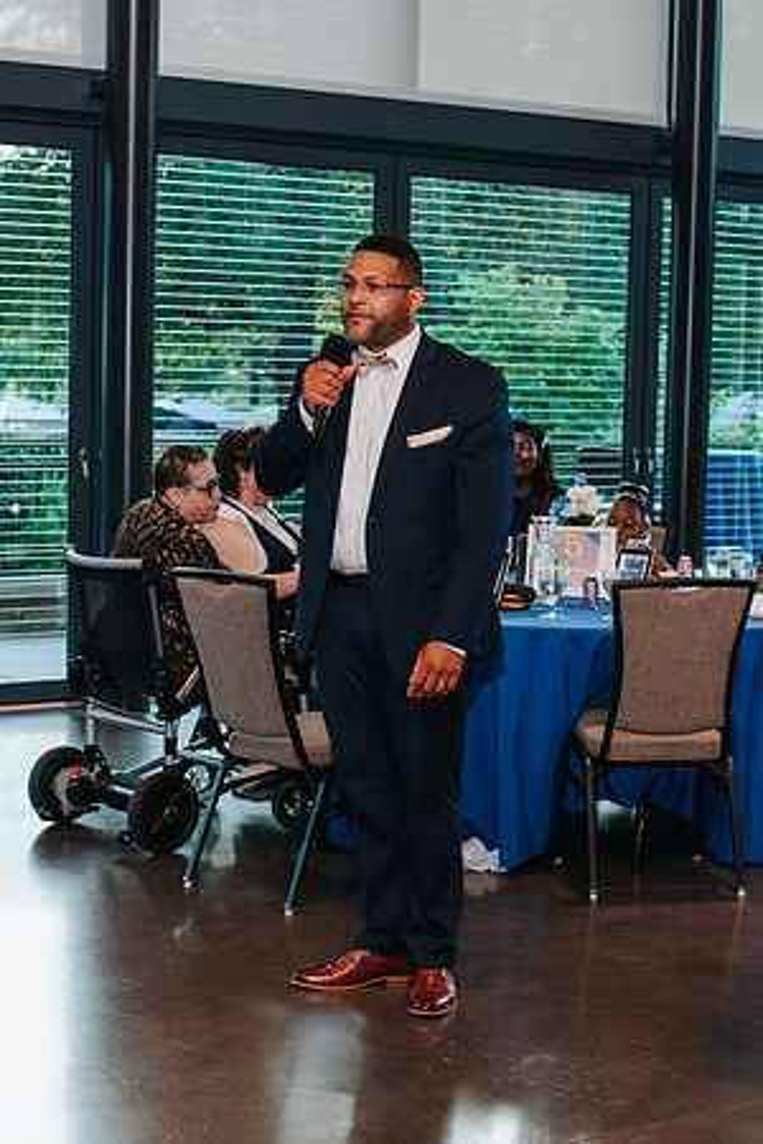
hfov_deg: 19.2
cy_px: 592
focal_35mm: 71
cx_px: 412
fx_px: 2254
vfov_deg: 28.5
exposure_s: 1/160
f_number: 2.8
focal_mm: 35
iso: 280
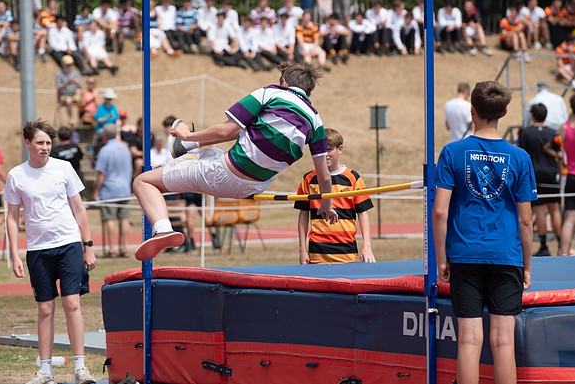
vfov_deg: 5.3
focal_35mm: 260
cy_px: 139
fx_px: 4155
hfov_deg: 7.9
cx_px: 265
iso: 100
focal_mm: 200
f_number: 5.6
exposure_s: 1/640
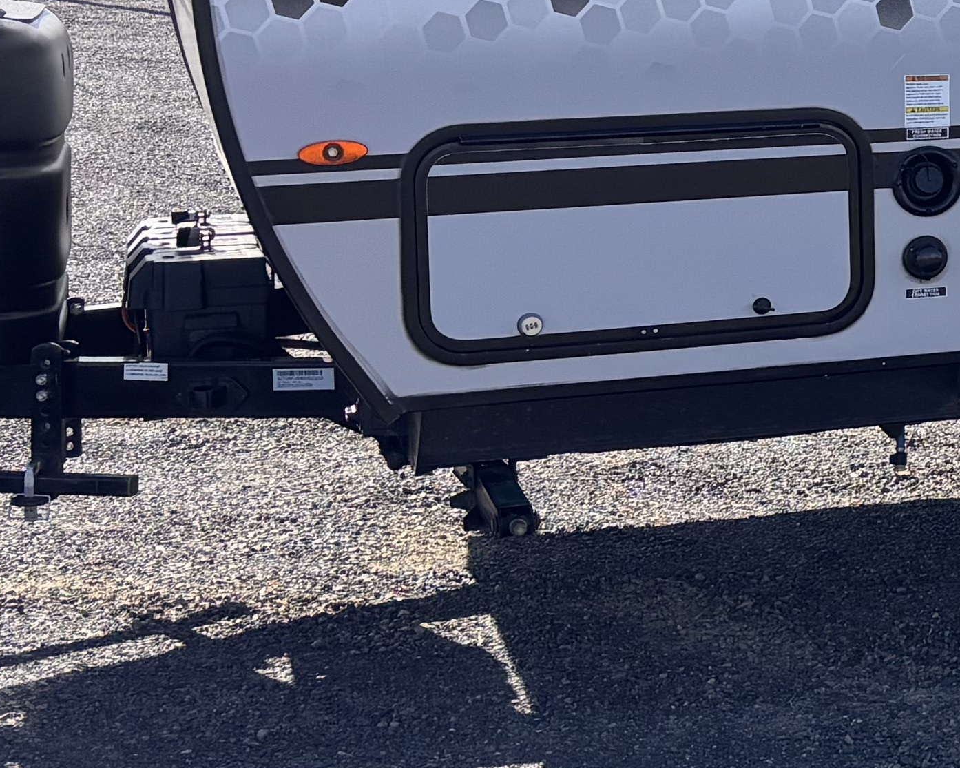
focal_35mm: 104
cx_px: 1576
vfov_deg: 14.6
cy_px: 28
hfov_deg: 16.3
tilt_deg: -4.5
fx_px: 2955
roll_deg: -1.3
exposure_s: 1/2398
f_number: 1.6
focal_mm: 5.96
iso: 50
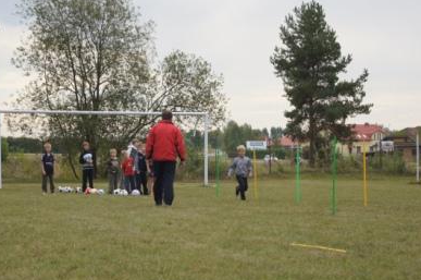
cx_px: 181
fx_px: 1116
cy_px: 142
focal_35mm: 96
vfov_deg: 14.3
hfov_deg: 21.3
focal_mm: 55
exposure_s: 1/200
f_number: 5.6
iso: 100
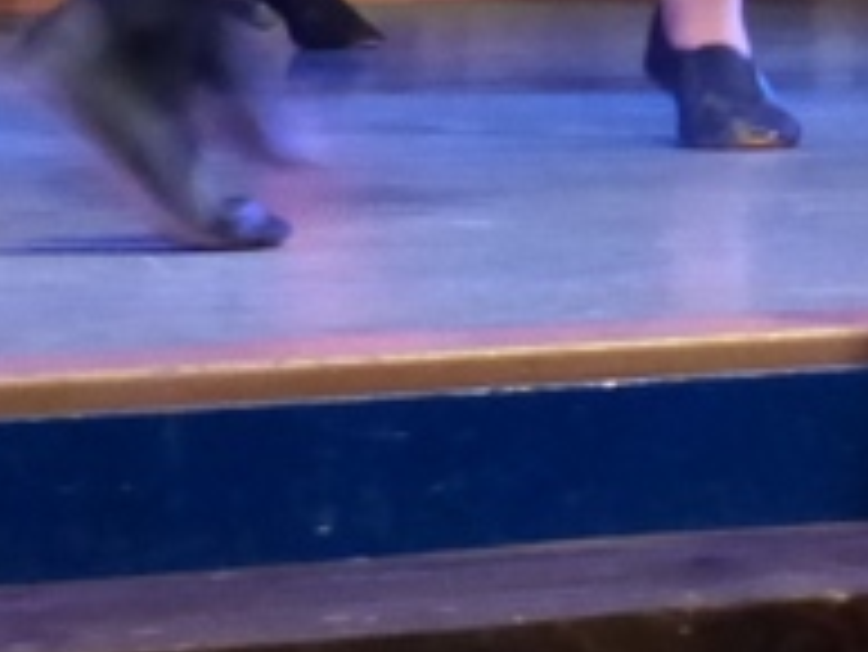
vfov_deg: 4.2
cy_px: -1308
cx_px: 1723
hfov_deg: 5.7
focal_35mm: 342
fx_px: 8581
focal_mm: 9.9
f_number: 2.8
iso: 800
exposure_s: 1/60
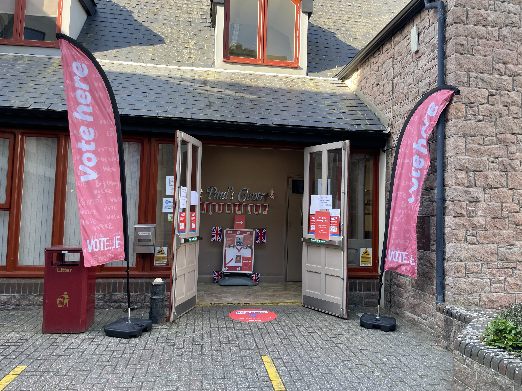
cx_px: 261
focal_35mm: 26
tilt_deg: +3.6
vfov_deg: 53.1
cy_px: 196
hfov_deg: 67.3
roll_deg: -1.8
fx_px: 392
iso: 32
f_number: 1.6
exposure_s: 1/247
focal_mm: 4.2
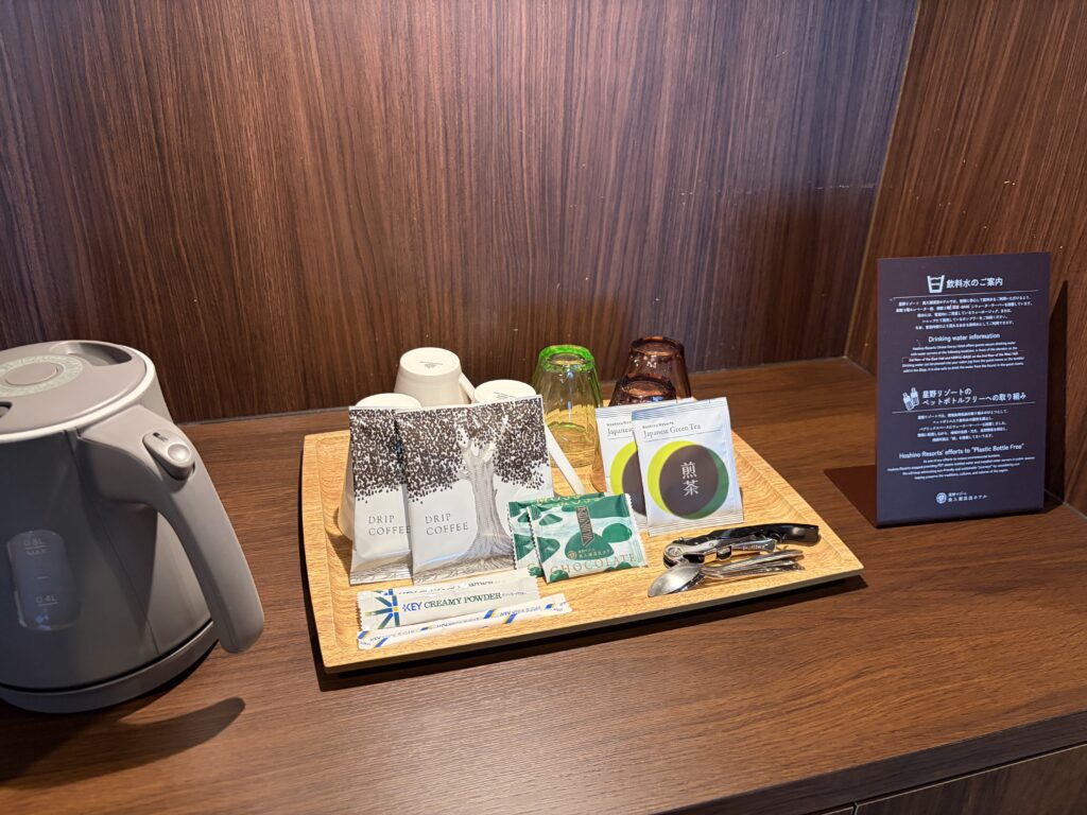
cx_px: 544
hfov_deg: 67.3
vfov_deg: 53.1
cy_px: 408
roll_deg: -0.6
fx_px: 816
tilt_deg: -26.2
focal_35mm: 26
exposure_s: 1/50
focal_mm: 5.96
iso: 250
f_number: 1.6
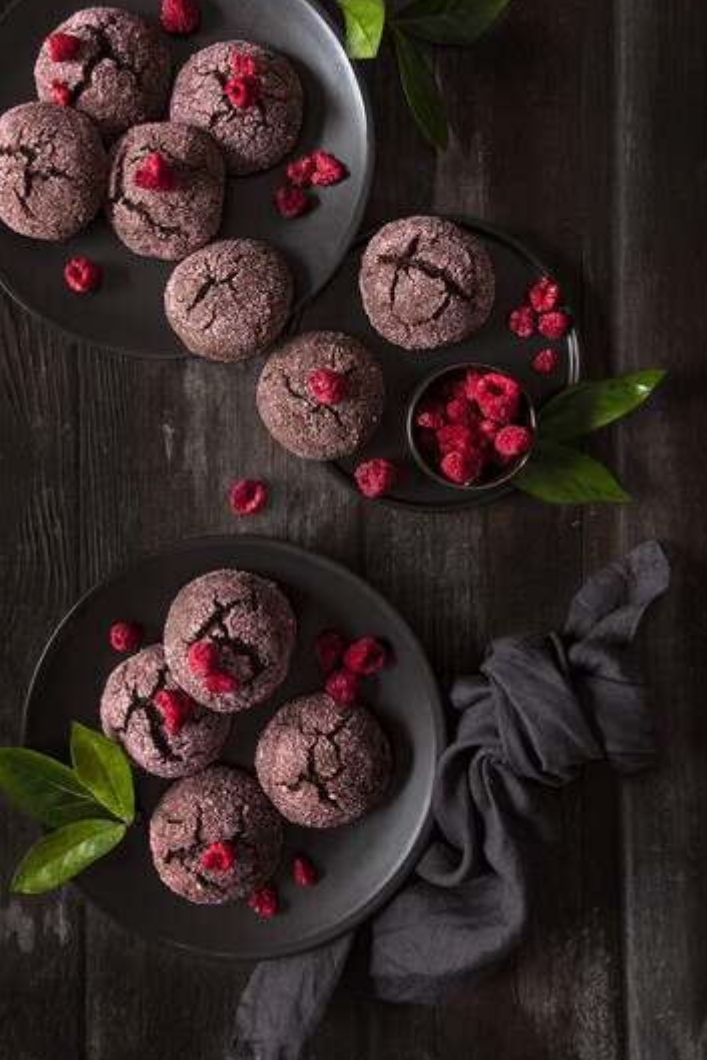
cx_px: 306
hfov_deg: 38.8
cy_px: 409
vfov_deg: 55.2
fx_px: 1001
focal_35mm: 34
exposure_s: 1/125
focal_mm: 24
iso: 100
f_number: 10
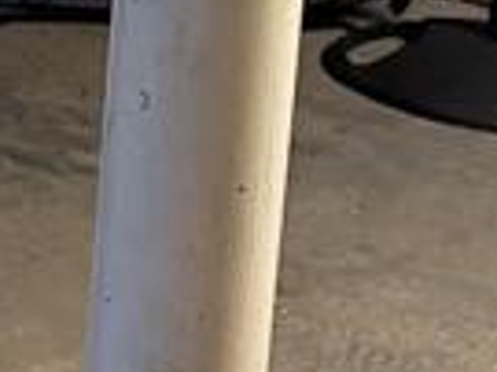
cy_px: -258
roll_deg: -0.4
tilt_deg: -13.0
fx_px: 2611
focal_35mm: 182
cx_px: -685
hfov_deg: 9.7
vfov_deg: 7.9
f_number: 1.78
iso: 1000
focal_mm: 6.76
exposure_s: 1/30
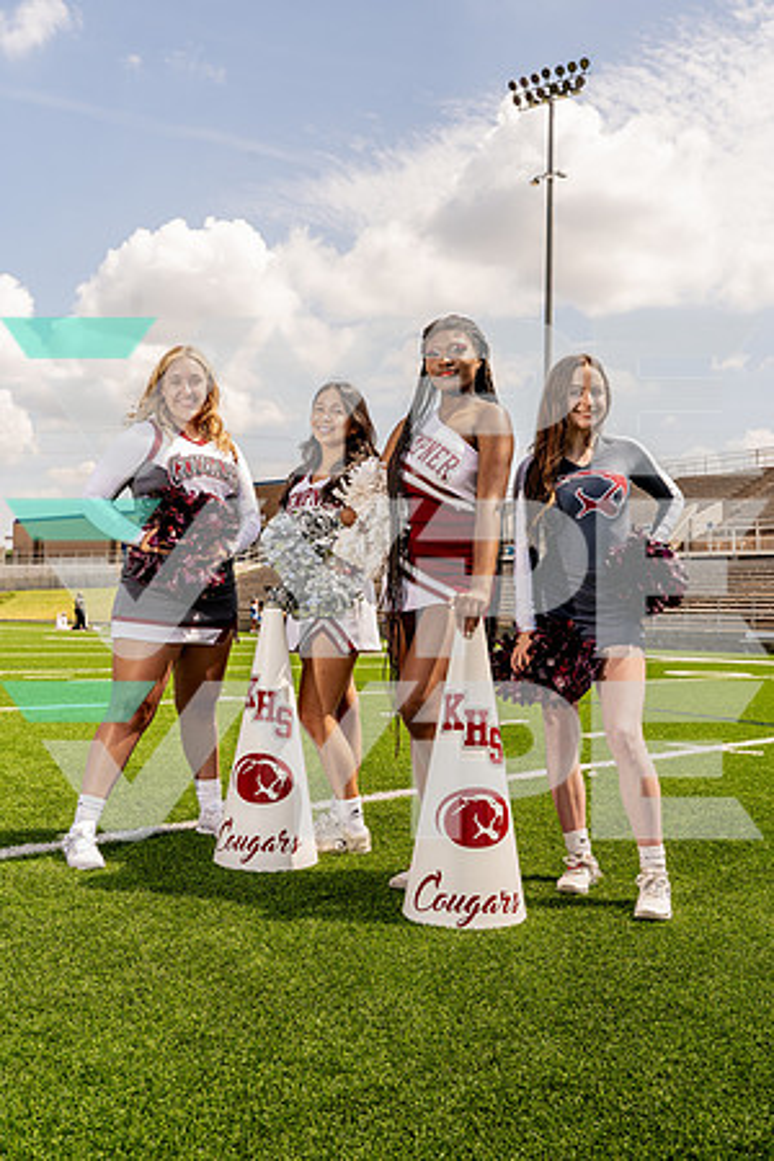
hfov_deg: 37.9
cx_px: 387
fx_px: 1129
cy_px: 580
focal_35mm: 35
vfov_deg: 54.4
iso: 100
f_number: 8
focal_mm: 35
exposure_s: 1/250
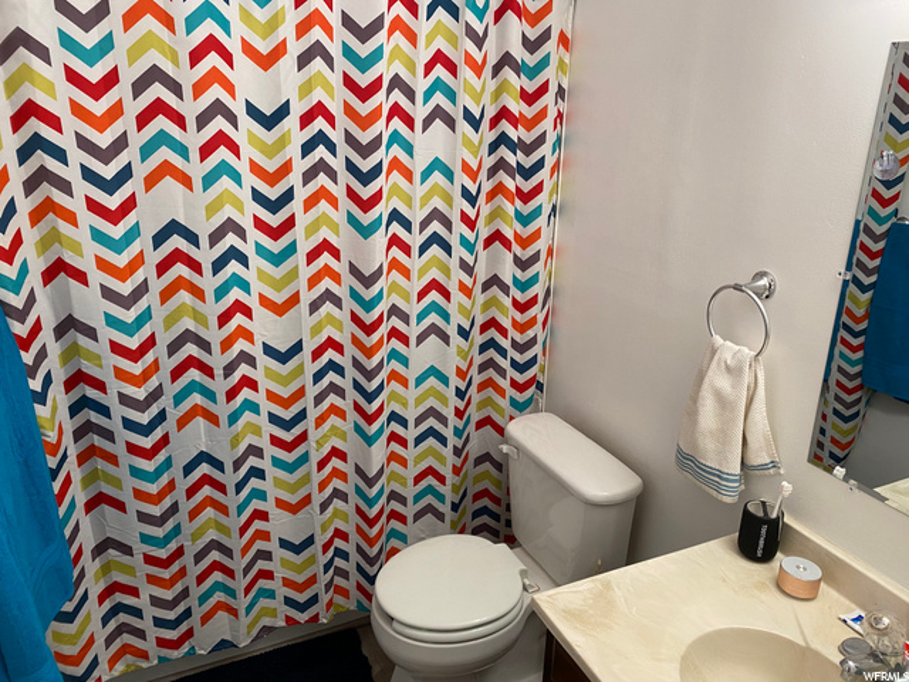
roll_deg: -0.8
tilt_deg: -18.6
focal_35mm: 26
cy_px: 341
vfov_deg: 53.1
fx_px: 683
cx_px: 454
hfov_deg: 67.3
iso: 100
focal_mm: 4.25
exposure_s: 1/60
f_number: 1.8
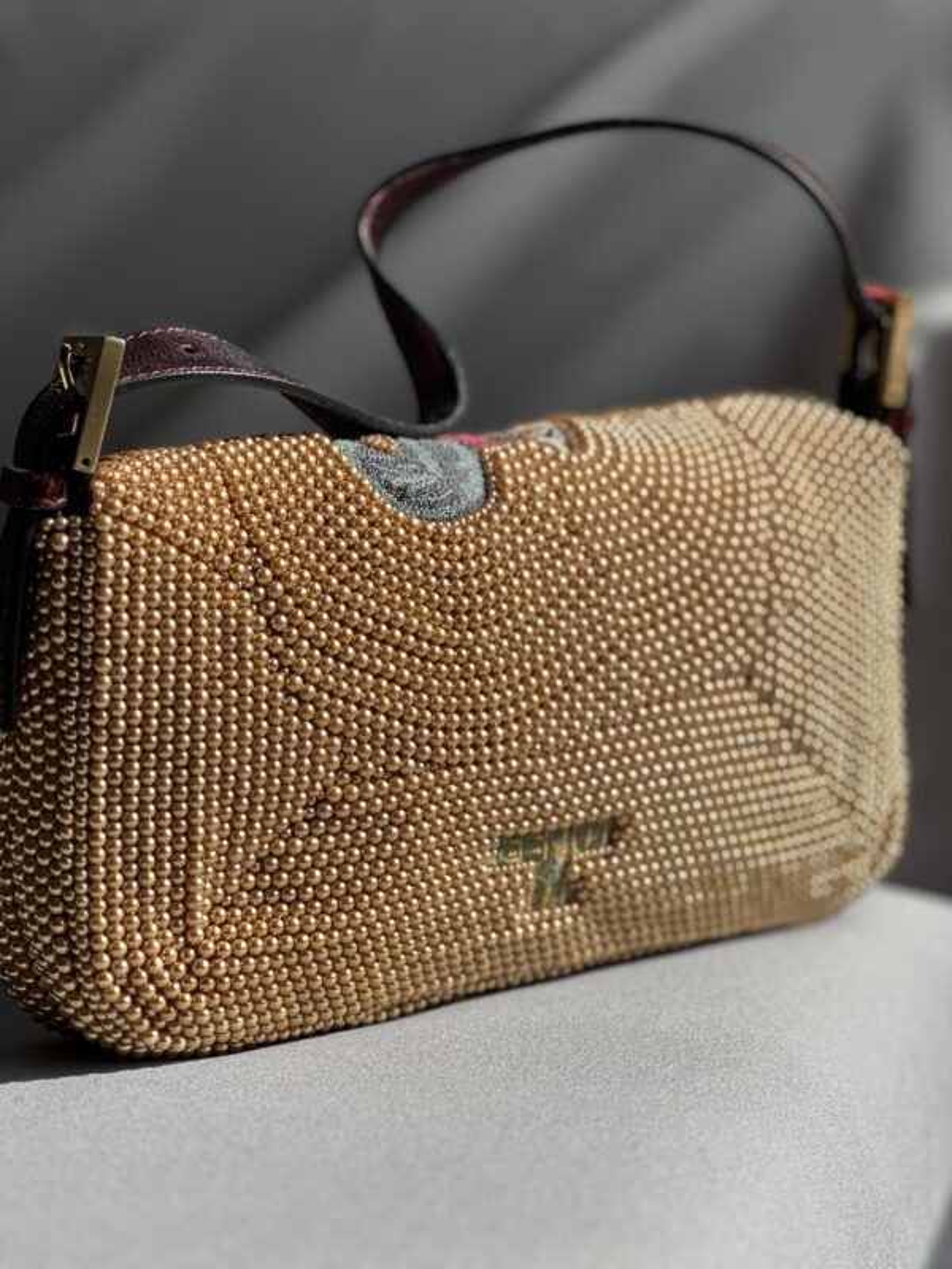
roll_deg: +0.4
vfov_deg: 25.3
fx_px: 2824
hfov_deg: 19.1
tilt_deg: -6.0
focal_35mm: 77
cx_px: 476
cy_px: 634
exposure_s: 1/405
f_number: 2.8
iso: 32
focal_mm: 9
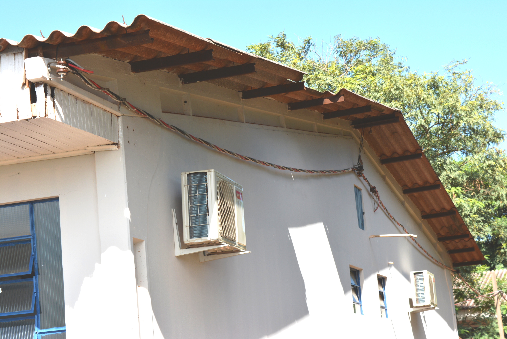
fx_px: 1163
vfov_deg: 16.6
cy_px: 170
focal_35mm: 82
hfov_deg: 24.6
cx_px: 254
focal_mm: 55
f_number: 10
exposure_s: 1/200
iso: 100
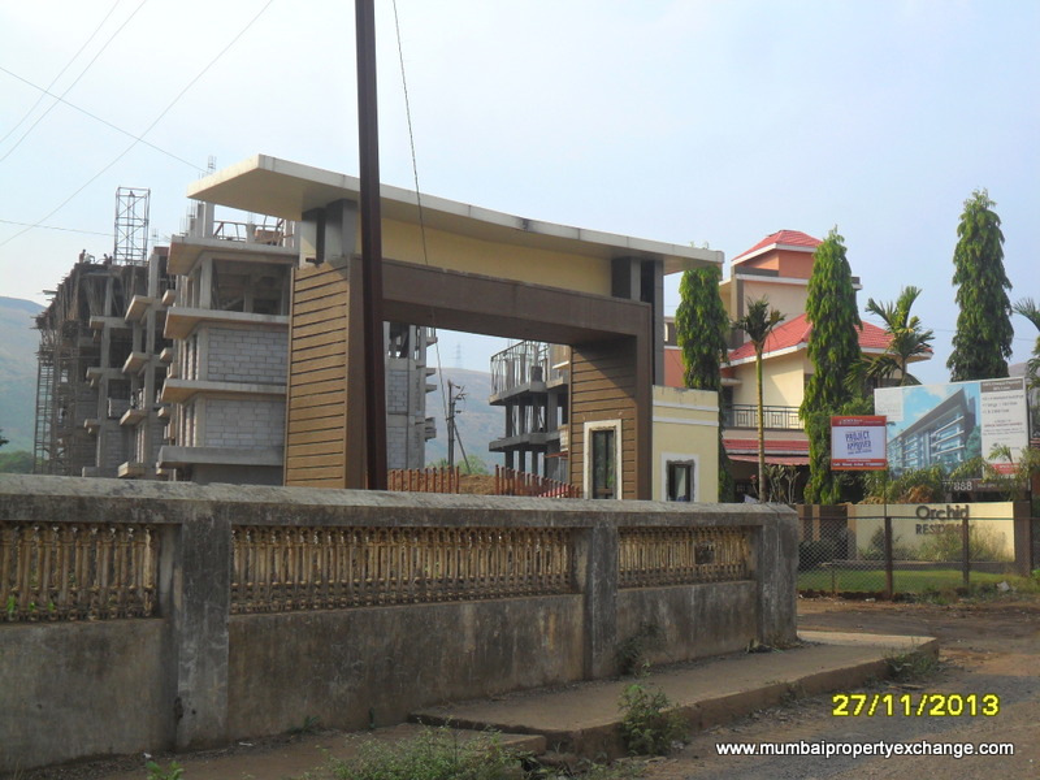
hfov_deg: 42.9
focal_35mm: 44
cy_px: 390
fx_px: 1322
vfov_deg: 32.9
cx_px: 520
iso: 100
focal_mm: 7.8
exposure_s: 1/500
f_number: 4.5
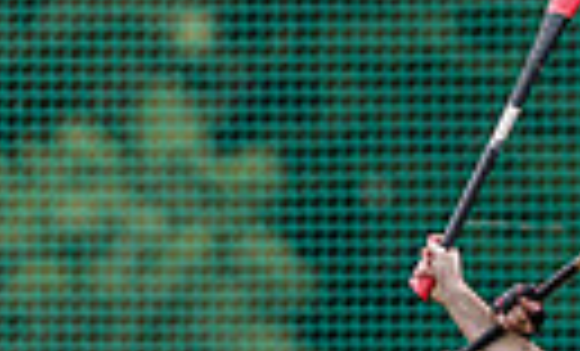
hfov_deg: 1.0
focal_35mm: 2230
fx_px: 34931
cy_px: 693
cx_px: 578
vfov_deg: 0.6
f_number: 2.8
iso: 110
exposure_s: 1/1600
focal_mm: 300
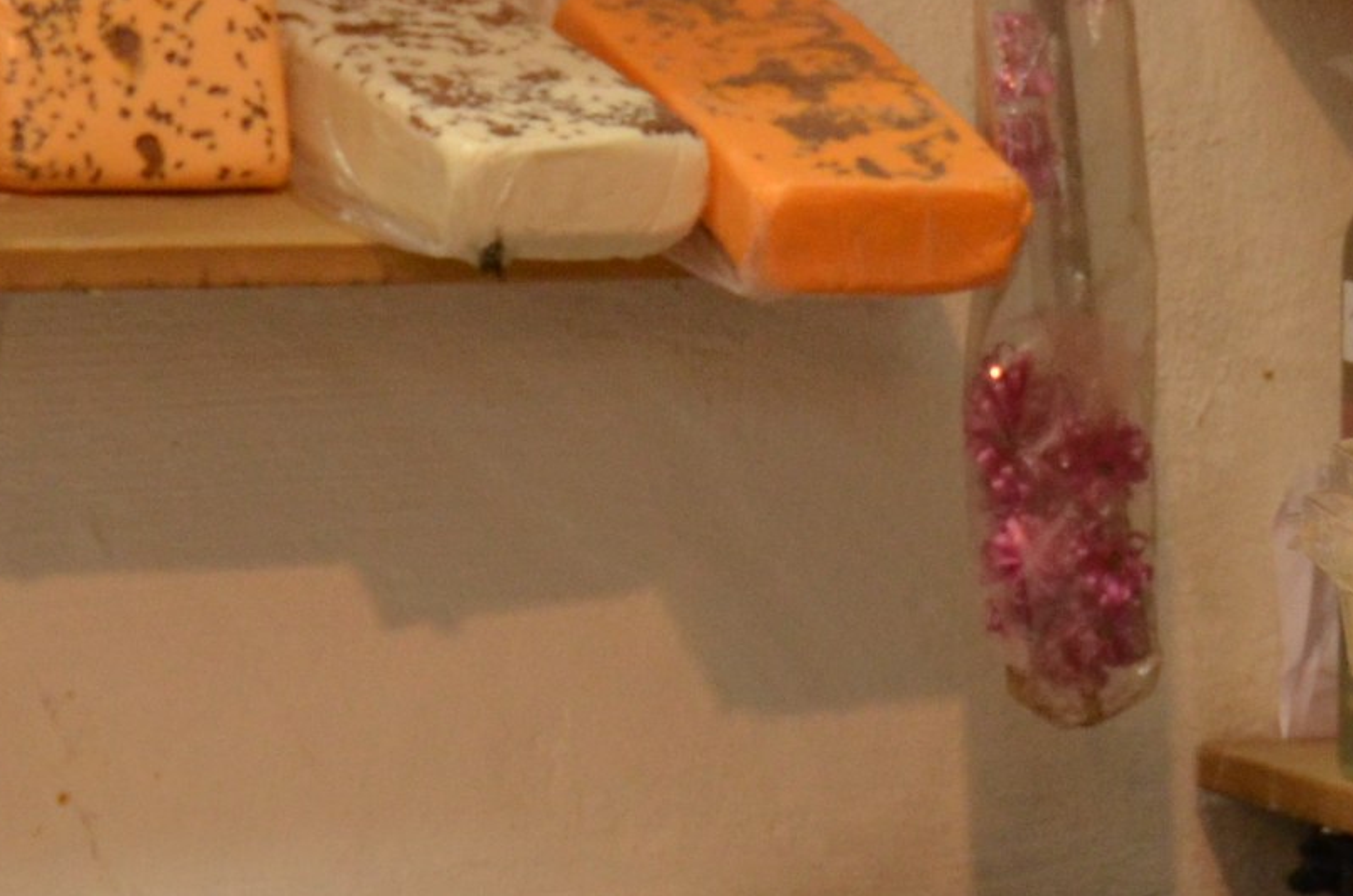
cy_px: 1261
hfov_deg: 6.3
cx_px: 1035
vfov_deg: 4.2
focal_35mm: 327
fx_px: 12265
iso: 800
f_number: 4.8
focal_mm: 50
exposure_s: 1/60
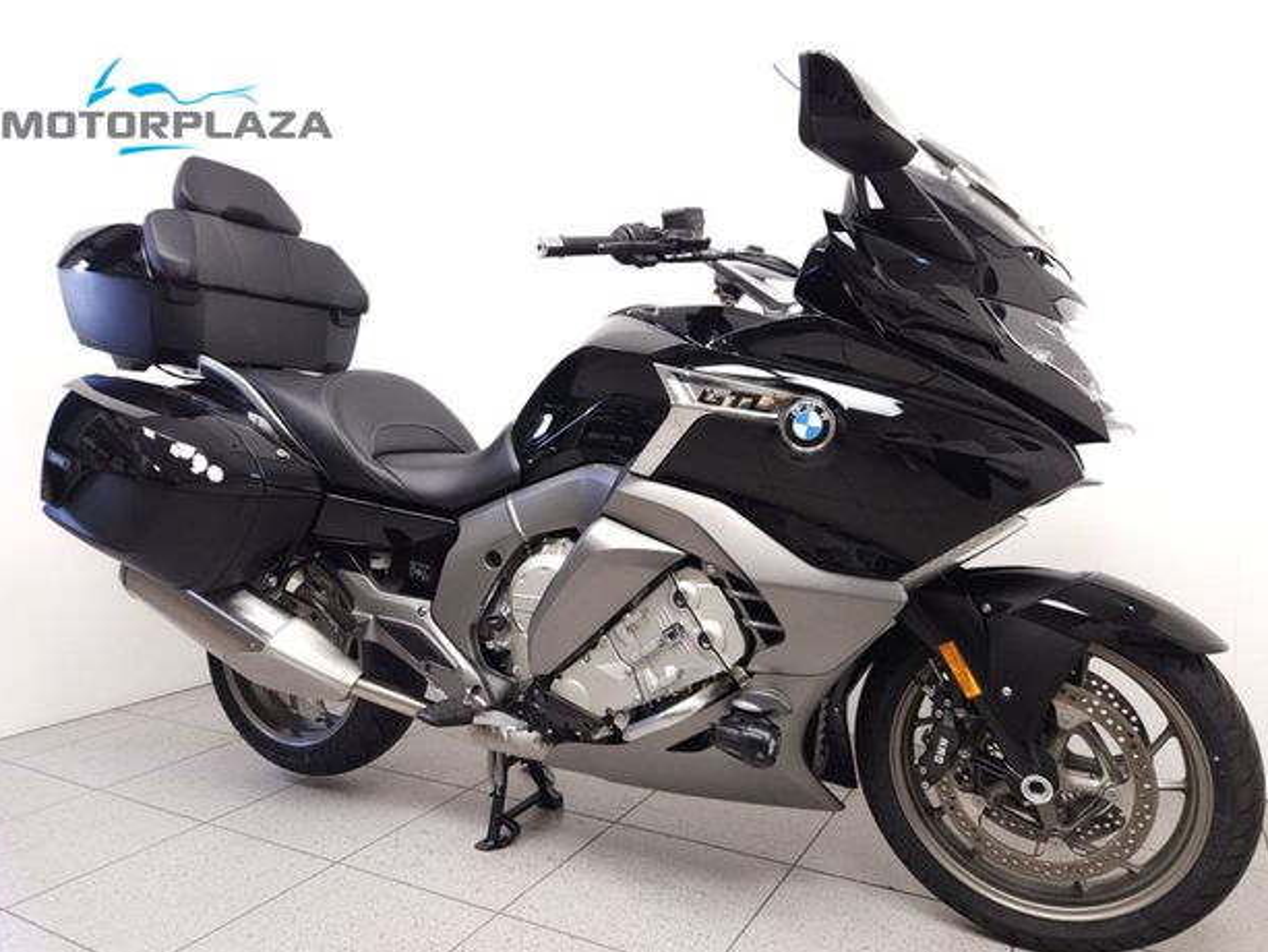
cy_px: 488
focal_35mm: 24
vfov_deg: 56.8
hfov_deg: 71.6
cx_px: 641
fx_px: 879
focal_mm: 5.4
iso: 100
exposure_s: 1/30
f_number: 1.8
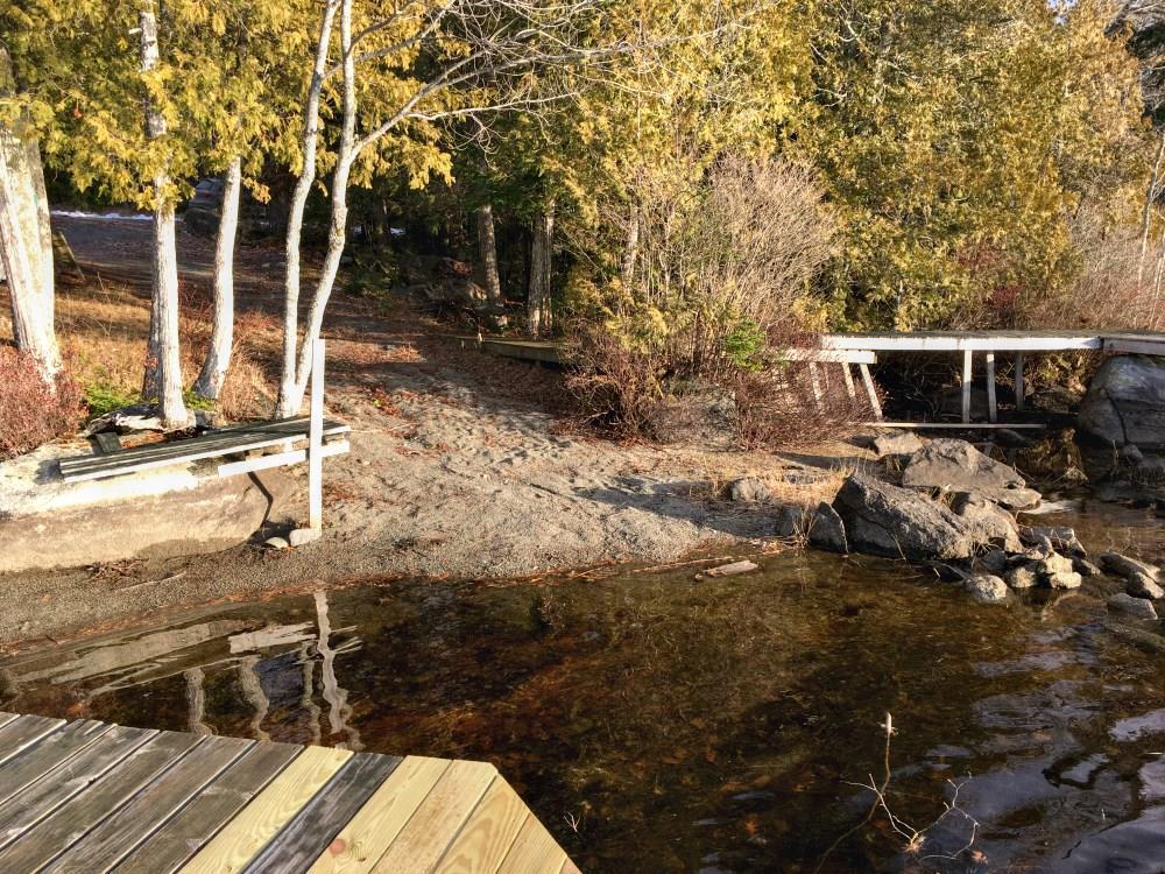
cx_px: 582
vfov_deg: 48.2
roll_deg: -0.4
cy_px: 437
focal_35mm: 29
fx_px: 976
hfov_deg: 61.7
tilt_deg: -12.8
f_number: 2.2
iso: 25
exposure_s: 1/304
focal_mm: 4.15
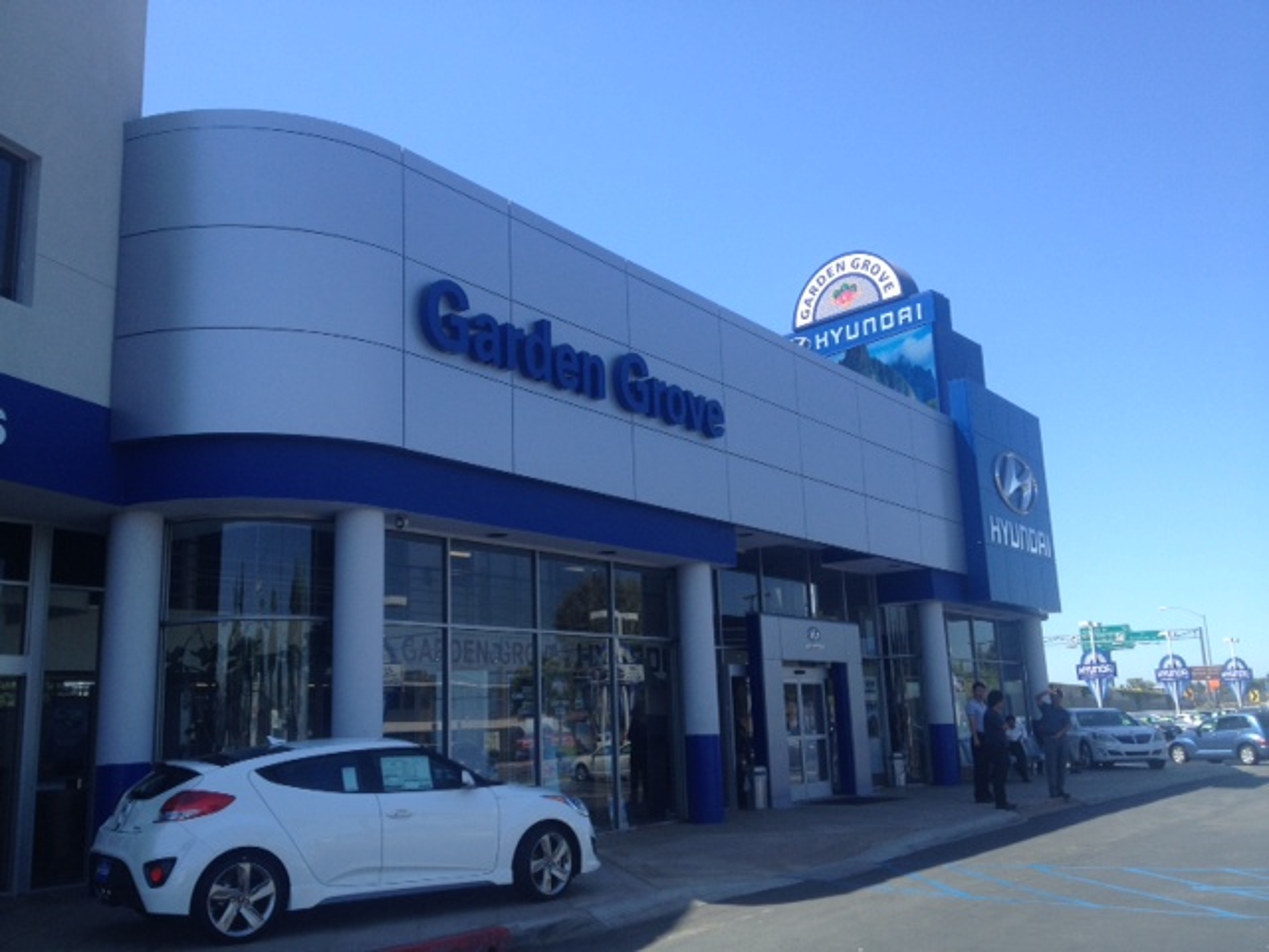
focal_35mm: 35
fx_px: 1283
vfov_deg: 40.7
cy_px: 476
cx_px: 634
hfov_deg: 52.6
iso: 50
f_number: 2.4
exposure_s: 1/890
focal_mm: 4.28
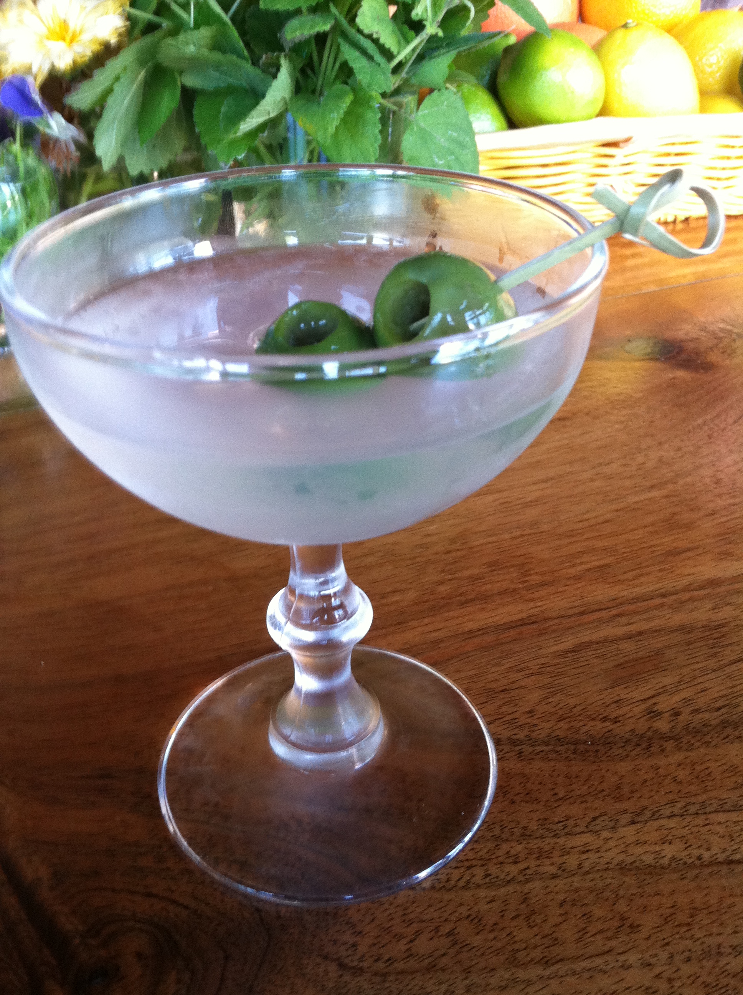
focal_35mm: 35
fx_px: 1004
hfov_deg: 40.6
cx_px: 372
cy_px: 498
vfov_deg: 52.7
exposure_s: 1/15
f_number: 2.8
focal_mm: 3.85
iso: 160
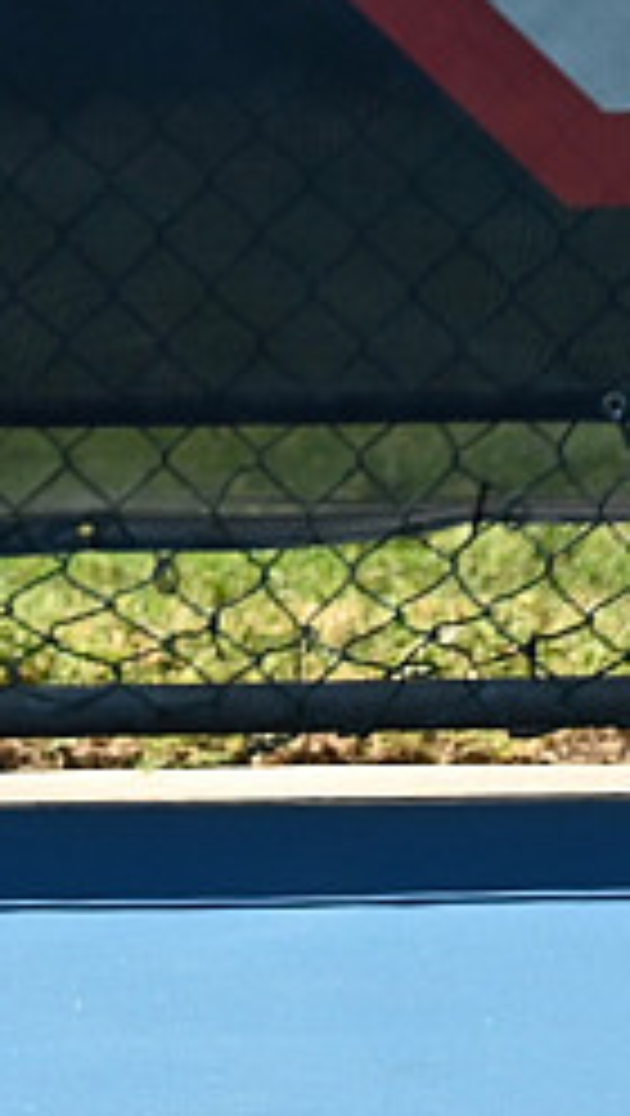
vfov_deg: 2.7
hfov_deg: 1.5
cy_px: 608
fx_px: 23457
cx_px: -472
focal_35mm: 792
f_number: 5
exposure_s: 1/1000
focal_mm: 220
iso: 220
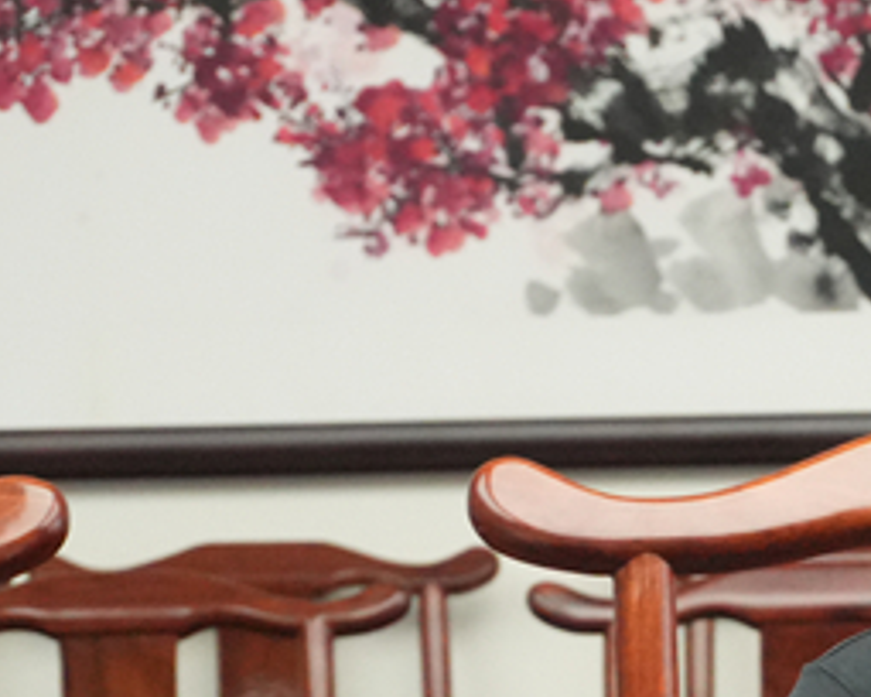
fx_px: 5697
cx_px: 1158
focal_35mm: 221
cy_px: 675
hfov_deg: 8.6
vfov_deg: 7.0
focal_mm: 50
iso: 6400
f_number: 5.6
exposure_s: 1/250
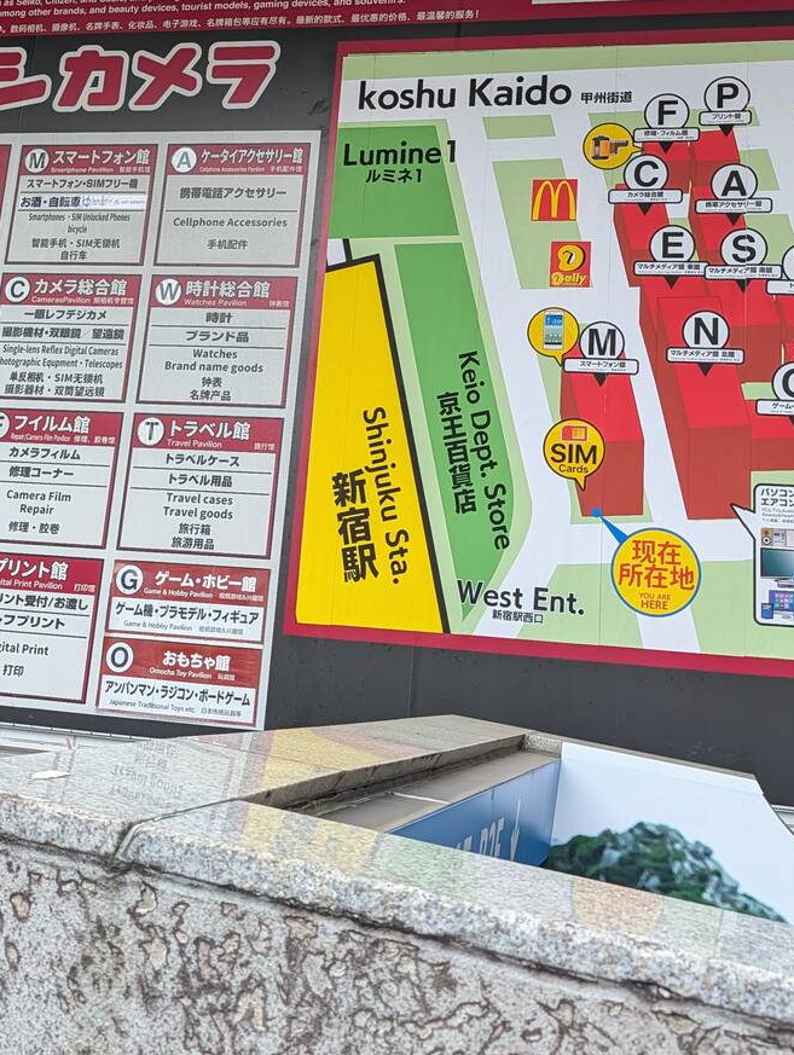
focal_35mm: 44
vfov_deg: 41.5
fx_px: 1343
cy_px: 253
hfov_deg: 32.9
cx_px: 358
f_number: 1.68
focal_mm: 6.9
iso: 32
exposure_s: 1/149
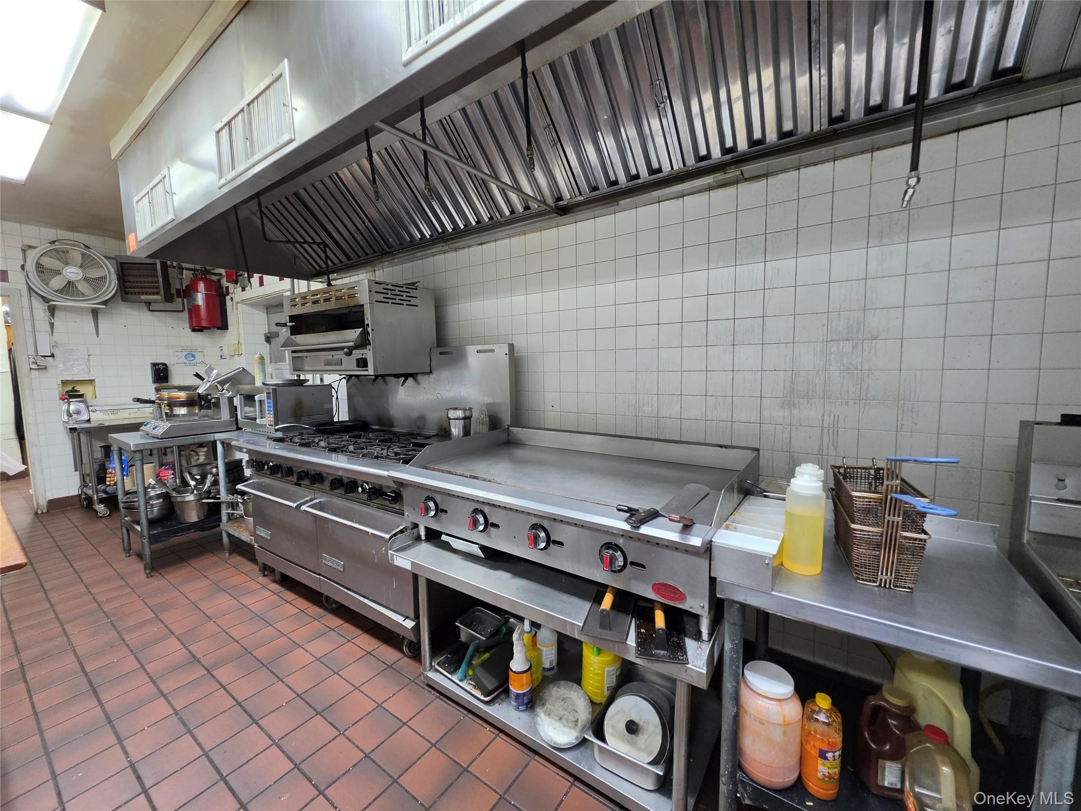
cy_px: 406
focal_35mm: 13
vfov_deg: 89.9
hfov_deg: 106.2
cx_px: 540
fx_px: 406
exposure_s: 1/60
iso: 200
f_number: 1.9
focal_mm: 2.2
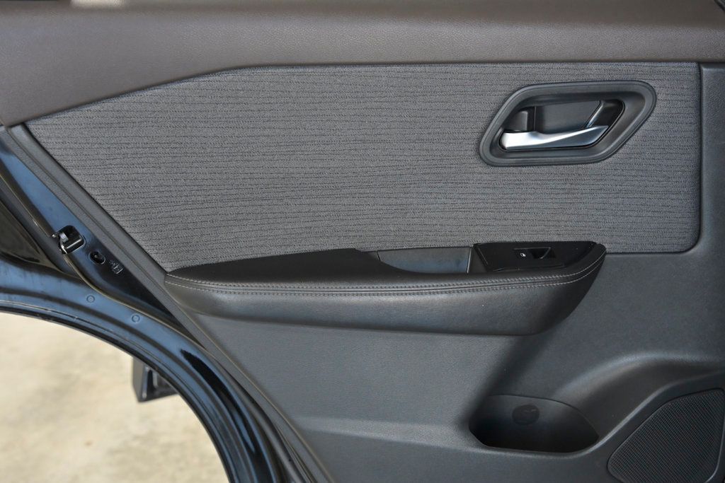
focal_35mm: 49
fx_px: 987
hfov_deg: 40.3
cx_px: 362
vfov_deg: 27.5
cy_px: 242
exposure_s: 1/500
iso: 2500
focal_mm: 49
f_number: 4.5
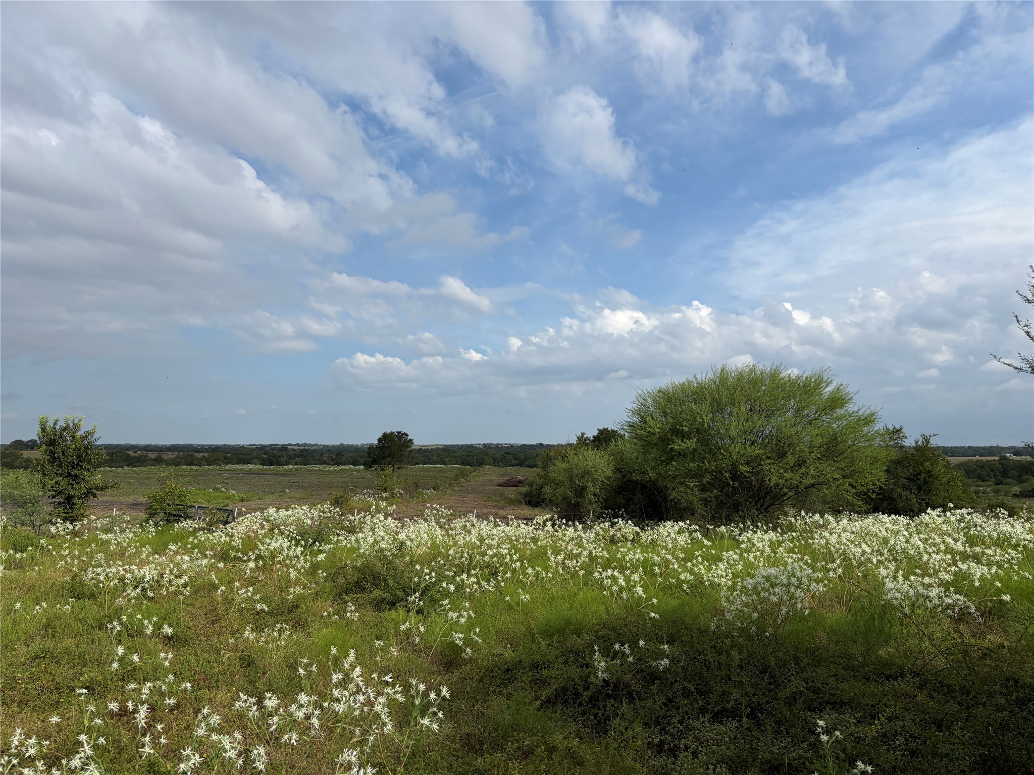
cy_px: 388
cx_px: 517
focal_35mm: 26
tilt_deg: +4.6
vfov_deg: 53.1
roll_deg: +0.2
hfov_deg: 67.3
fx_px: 777
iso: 64
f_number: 1.6
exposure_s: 1/6329
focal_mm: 5.96
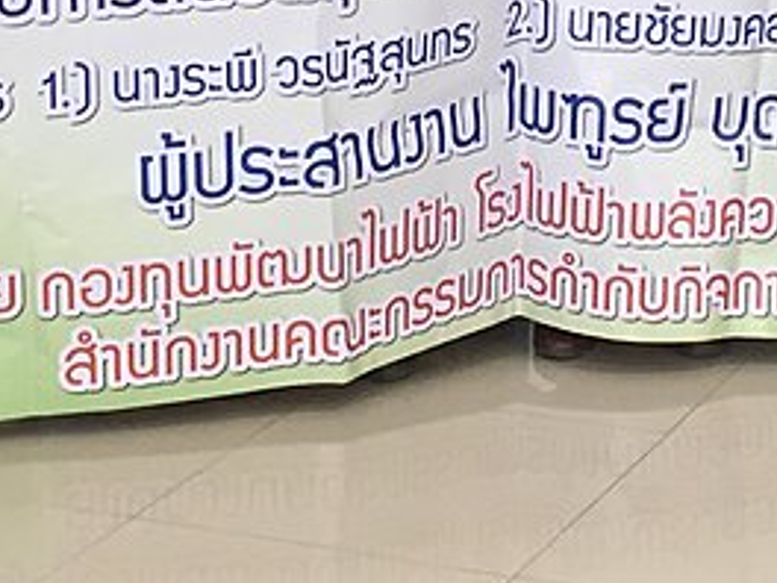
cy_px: -580
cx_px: 627
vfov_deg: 10.4
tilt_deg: -0.8
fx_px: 2963
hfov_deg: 14.8
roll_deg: -1.0
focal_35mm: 132
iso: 80
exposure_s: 1/33
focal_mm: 4.15
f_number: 2.2
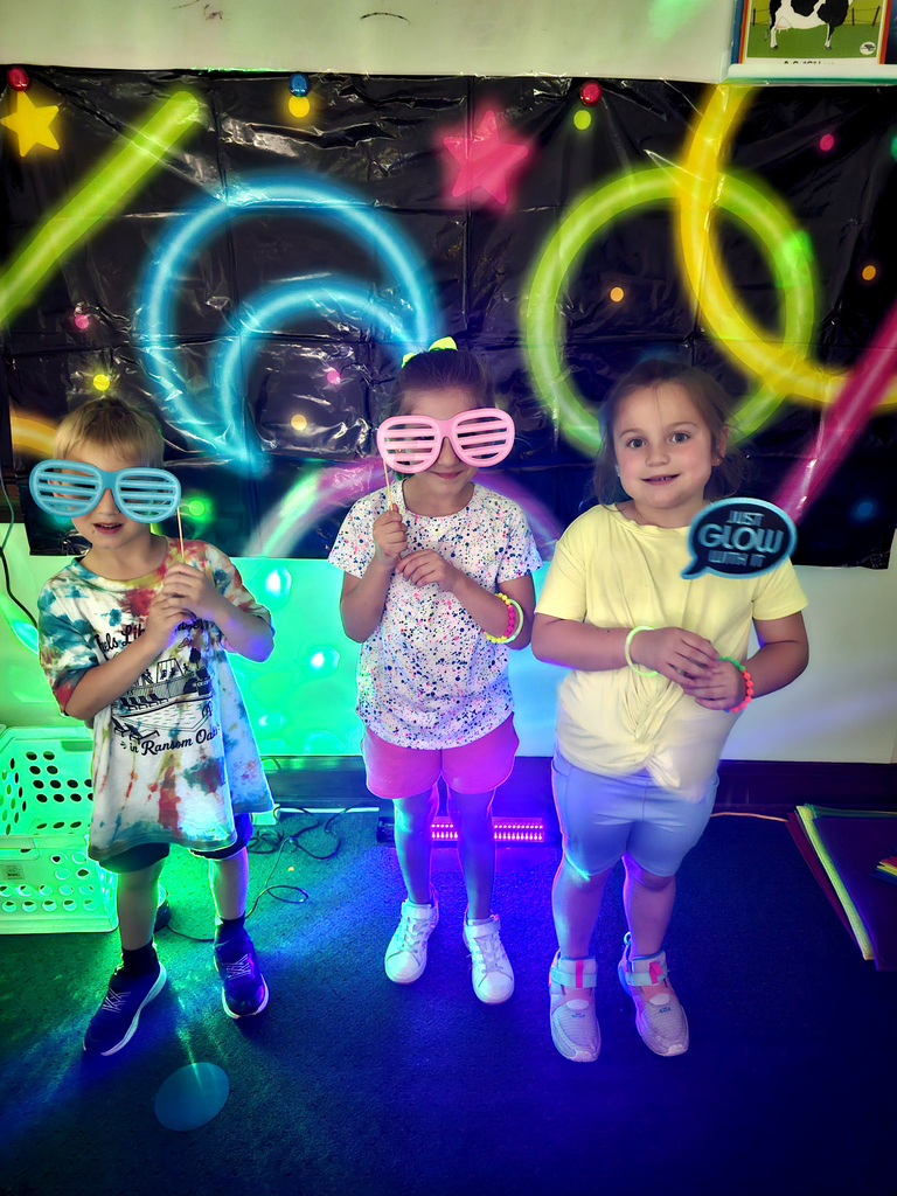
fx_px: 795
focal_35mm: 23
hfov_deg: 58.9
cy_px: 598
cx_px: 448
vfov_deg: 73.9
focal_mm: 6.3
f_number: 1.7
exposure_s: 1/15
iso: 1600
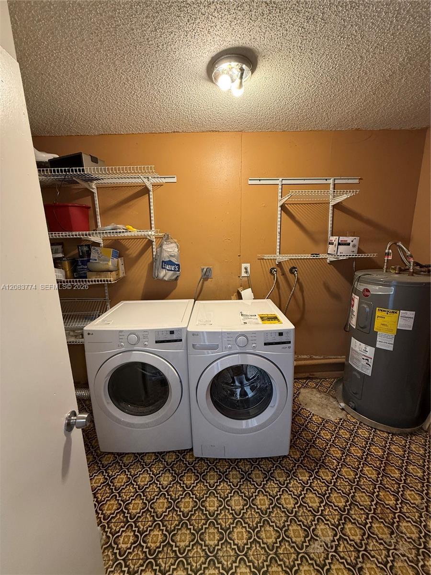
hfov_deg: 85.7
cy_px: 288
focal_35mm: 14
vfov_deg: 102.1
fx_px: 232
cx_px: 216
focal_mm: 2.22
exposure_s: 1/60
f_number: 2.2
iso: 250
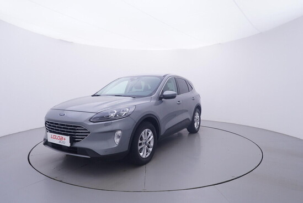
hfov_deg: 77.3
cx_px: 152
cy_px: 102
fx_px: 190
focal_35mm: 22
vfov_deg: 56.2
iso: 200
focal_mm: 15
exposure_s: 1/80
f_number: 5
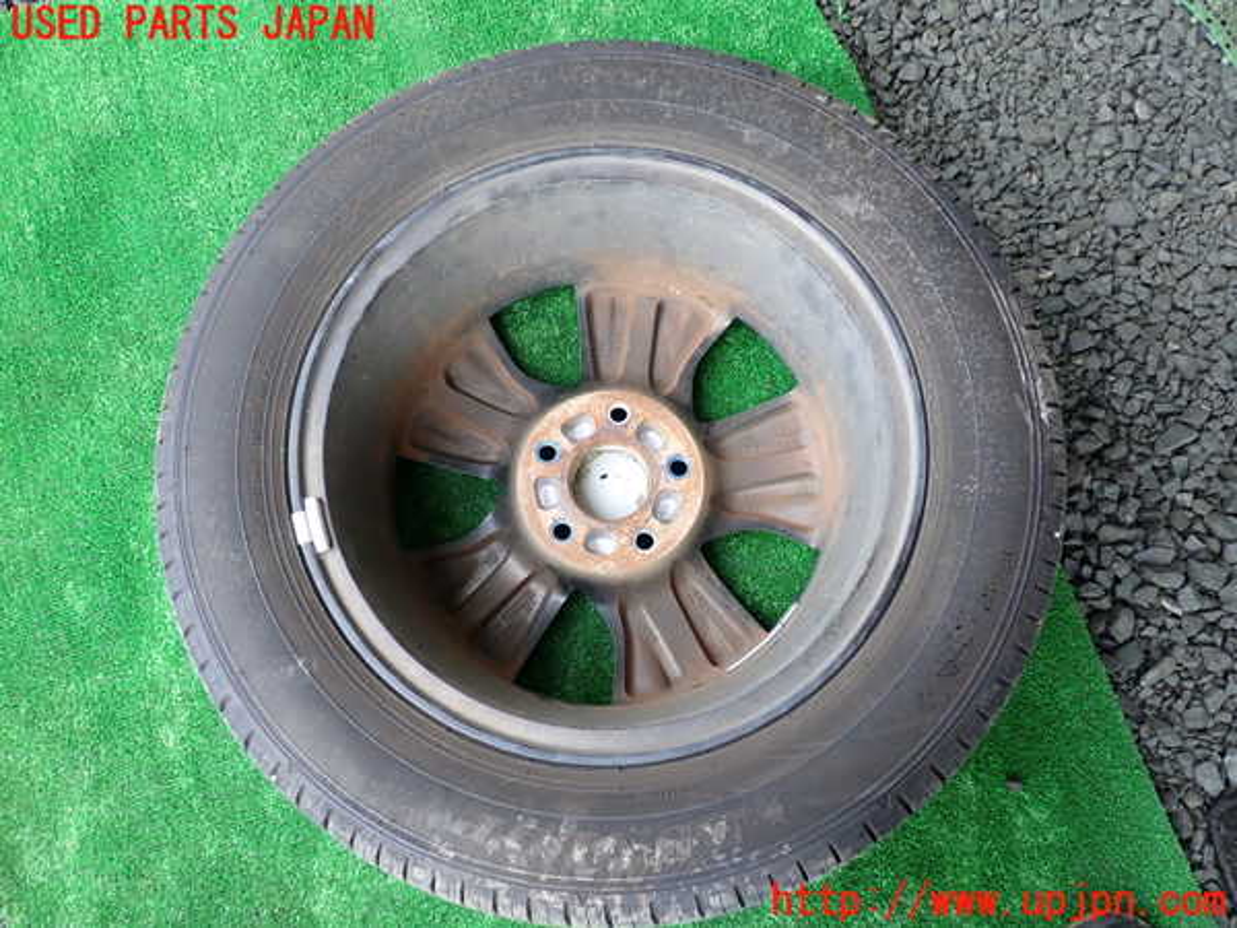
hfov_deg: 60.0
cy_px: 464
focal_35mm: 30
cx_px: 618
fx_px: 1072
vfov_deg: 46.8
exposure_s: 1/125
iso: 160
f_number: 2.3
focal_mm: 5.4
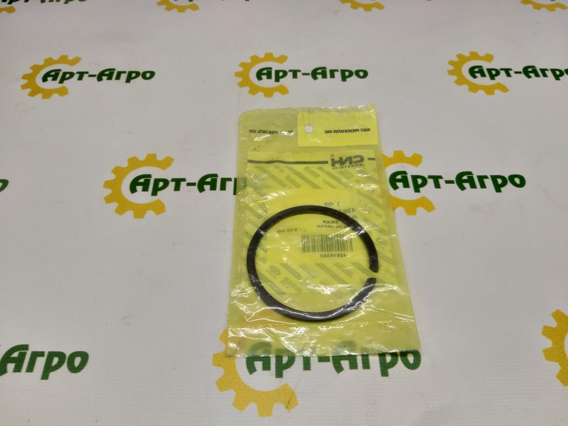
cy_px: 213
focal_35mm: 26
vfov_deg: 53.1
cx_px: 284
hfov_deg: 67.3
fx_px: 427
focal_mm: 3.93
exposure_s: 1/50
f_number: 1.7
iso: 64
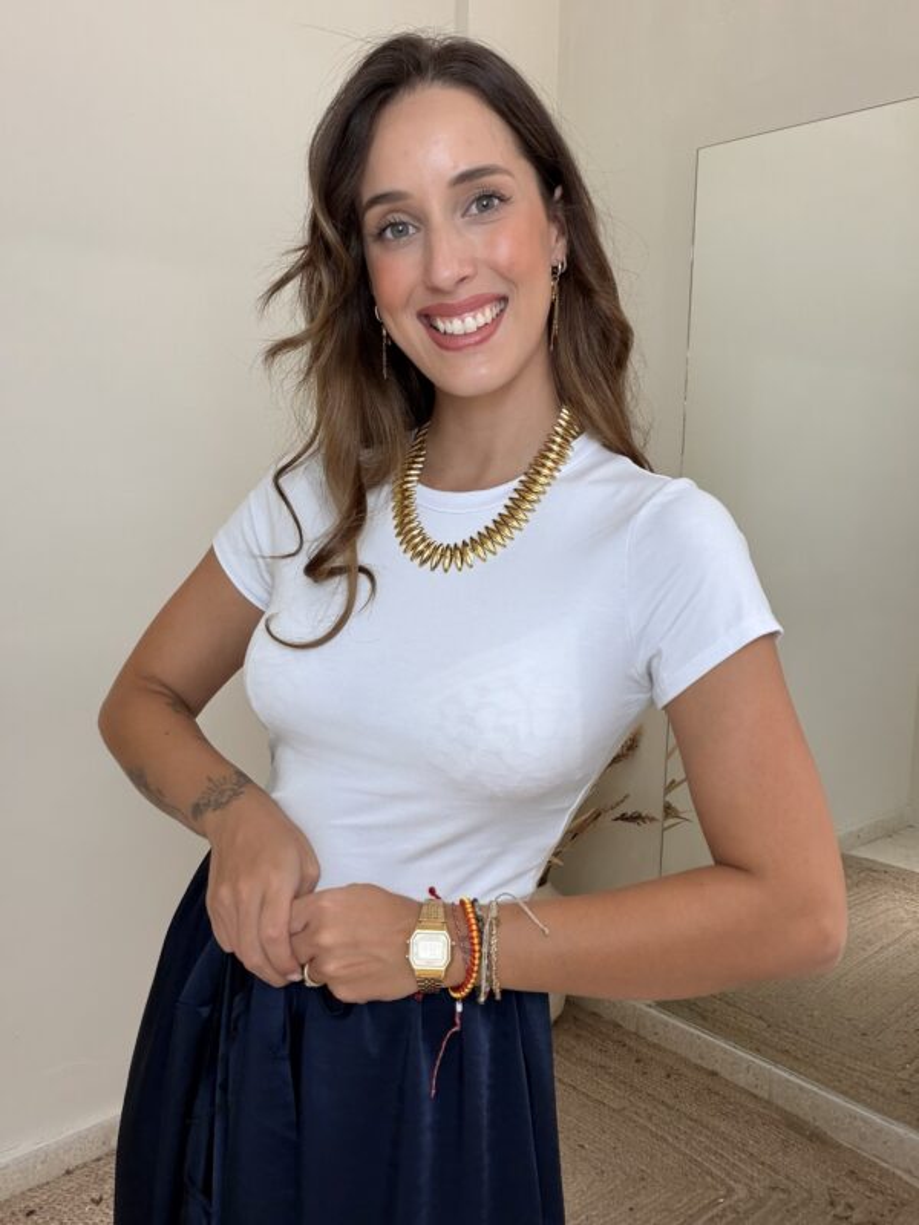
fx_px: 1062
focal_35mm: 30
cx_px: 460
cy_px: 612
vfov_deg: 60.0
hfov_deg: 46.8
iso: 80
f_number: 1.9
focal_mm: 2.71
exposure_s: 1/65
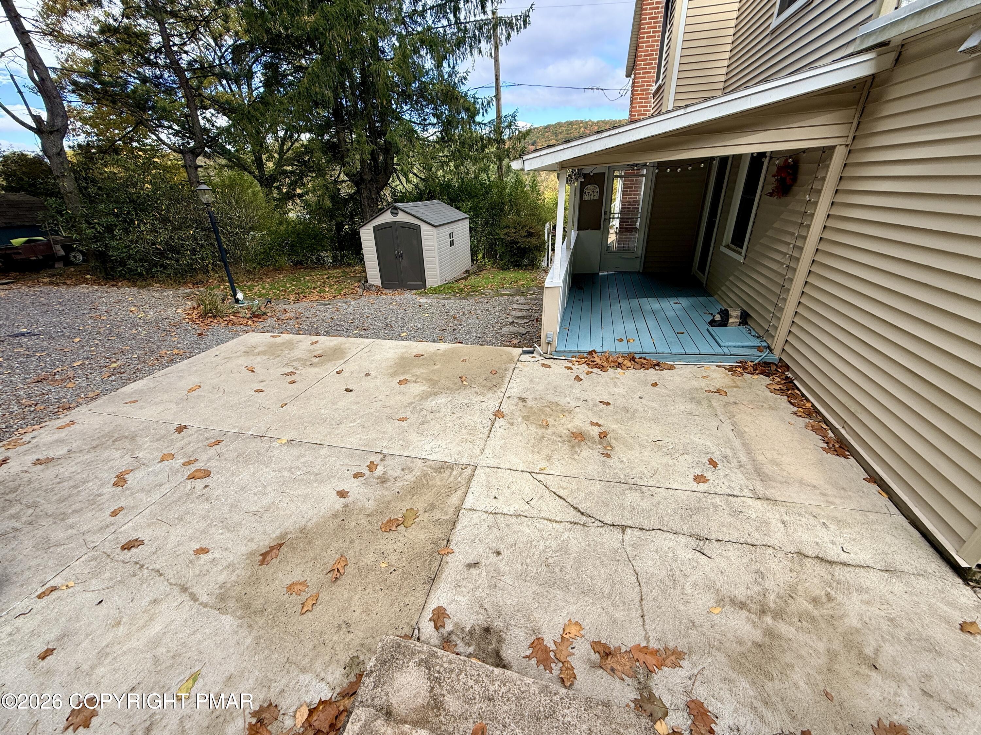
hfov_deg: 102.1
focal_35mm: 14
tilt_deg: -25.0
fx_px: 397
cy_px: 368
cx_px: 490
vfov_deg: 85.7
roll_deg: +3.0
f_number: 2.2
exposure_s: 1/559
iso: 50
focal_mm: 2.22
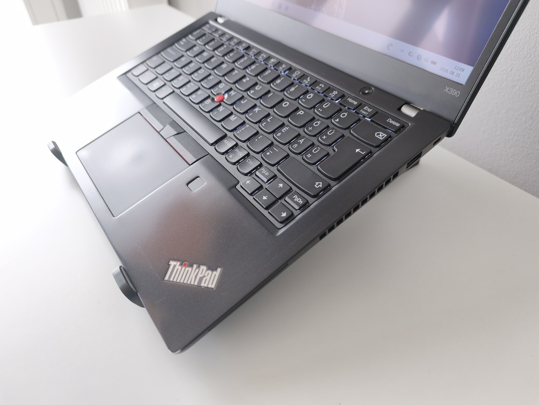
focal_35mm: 23
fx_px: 358
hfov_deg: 73.9
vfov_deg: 58.9
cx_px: 270
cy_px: 202
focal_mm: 6.45
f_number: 1.62
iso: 64
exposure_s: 1/99.9
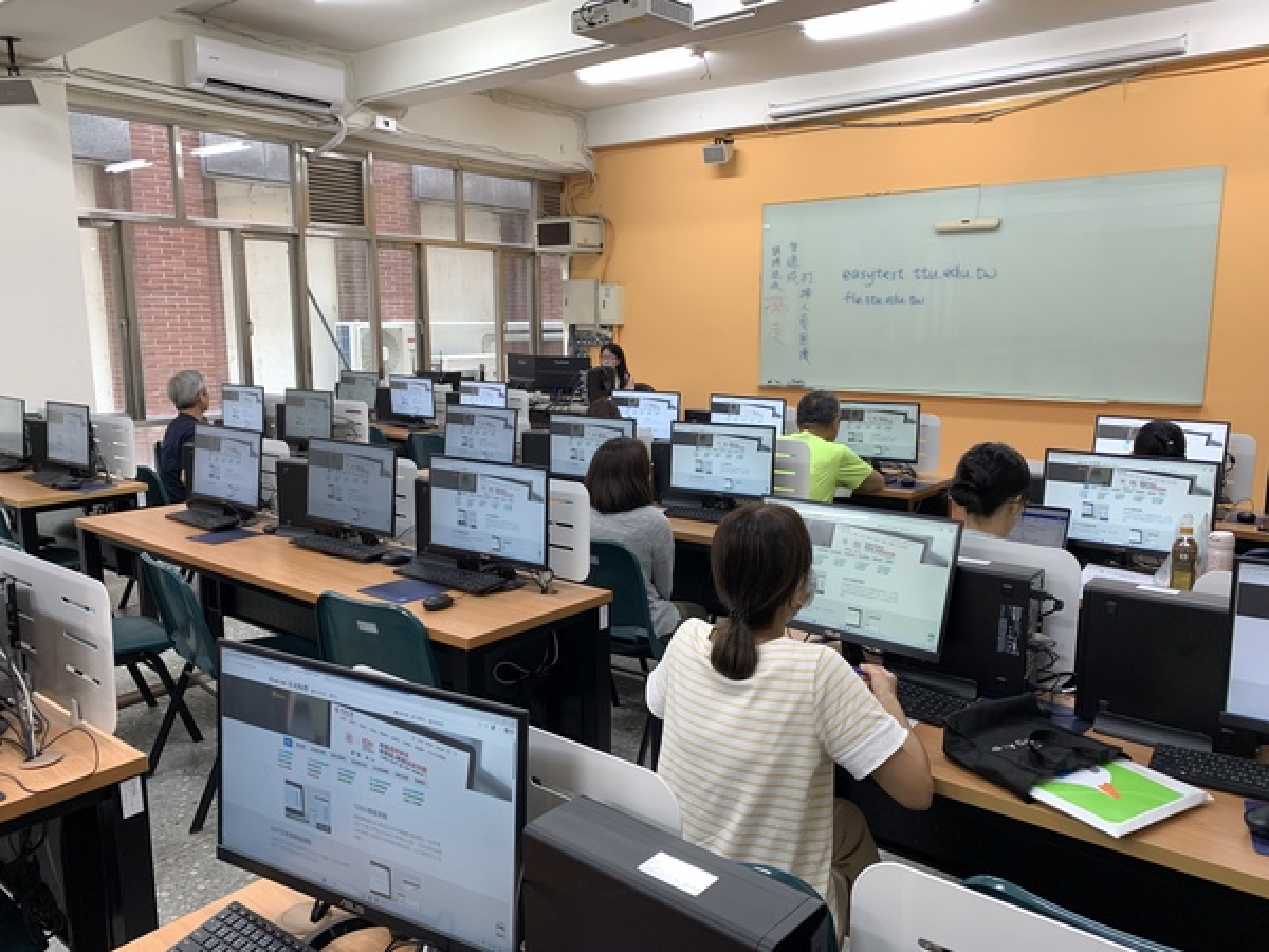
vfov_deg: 53.1
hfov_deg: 67.3
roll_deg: -0.3
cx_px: 634
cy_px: 476
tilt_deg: -8.9
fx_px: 953
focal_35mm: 26
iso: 80
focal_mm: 4.25
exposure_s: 1/60
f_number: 1.8
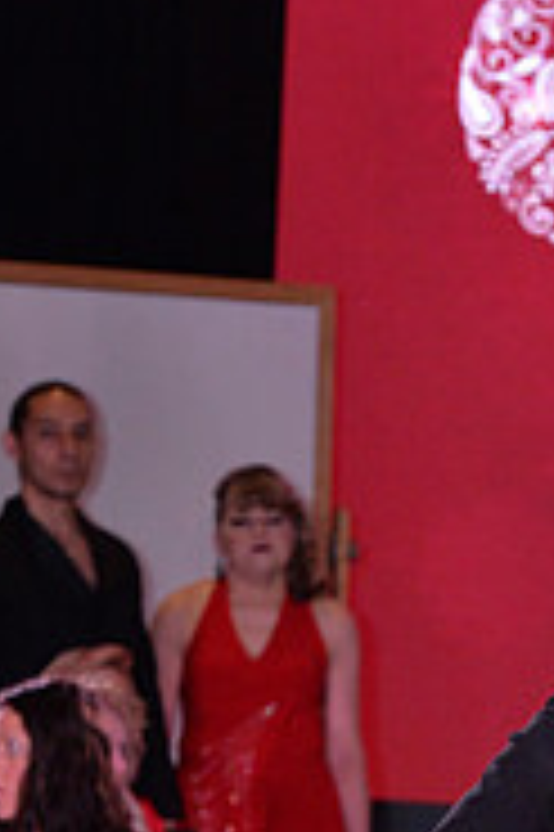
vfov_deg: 4.8
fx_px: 9782
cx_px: 700
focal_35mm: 423
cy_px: 1250
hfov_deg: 3.2
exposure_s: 1/250
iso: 2000
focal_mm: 135
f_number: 7.1
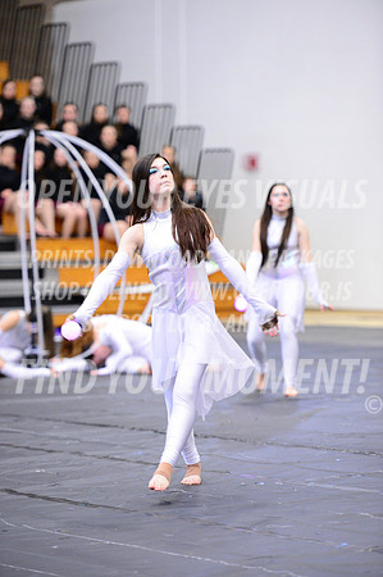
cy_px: 288
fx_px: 2399
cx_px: 192
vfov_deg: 13.7
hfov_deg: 9.1
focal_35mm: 150
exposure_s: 1/250
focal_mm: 150
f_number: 2.8
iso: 6400
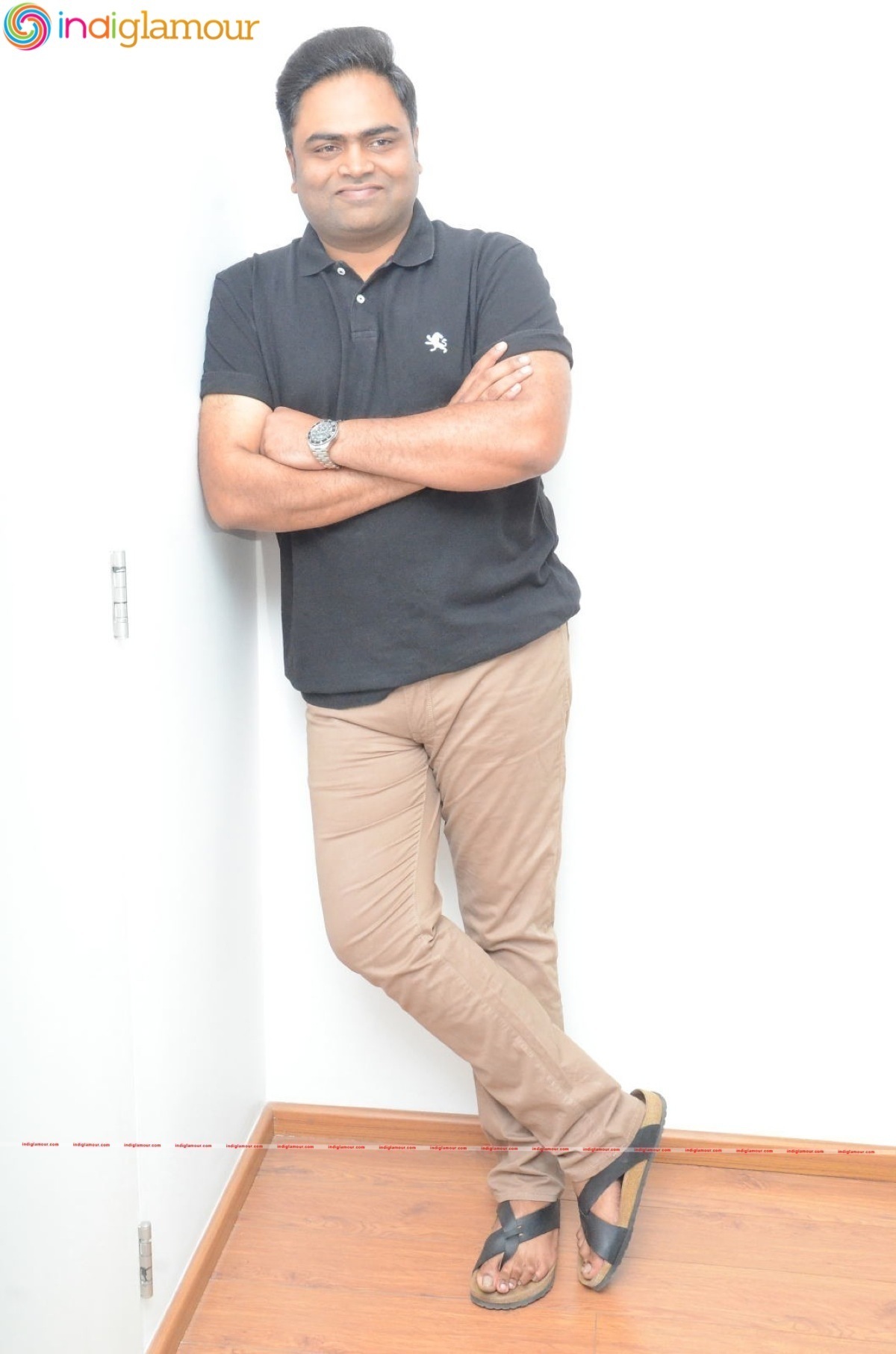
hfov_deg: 34.0
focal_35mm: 39
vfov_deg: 49.6
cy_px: 677
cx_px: 448
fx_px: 1463
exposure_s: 1/125
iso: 5000
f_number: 8
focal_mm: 26
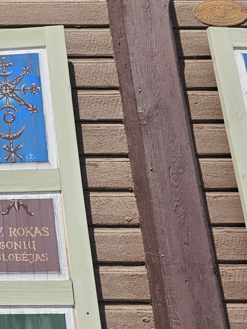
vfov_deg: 28.2
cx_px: -188
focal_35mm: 68
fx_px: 647
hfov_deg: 17.7
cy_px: 238
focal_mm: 6.3
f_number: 1.7
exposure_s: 1/1525
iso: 16
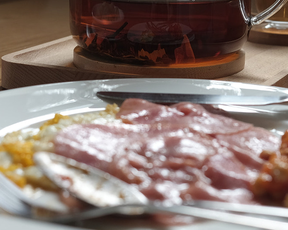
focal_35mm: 91
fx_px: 776
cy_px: 73
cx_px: 209
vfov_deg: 16.9
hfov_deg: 20.9
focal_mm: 27
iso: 320
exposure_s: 1/56
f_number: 4
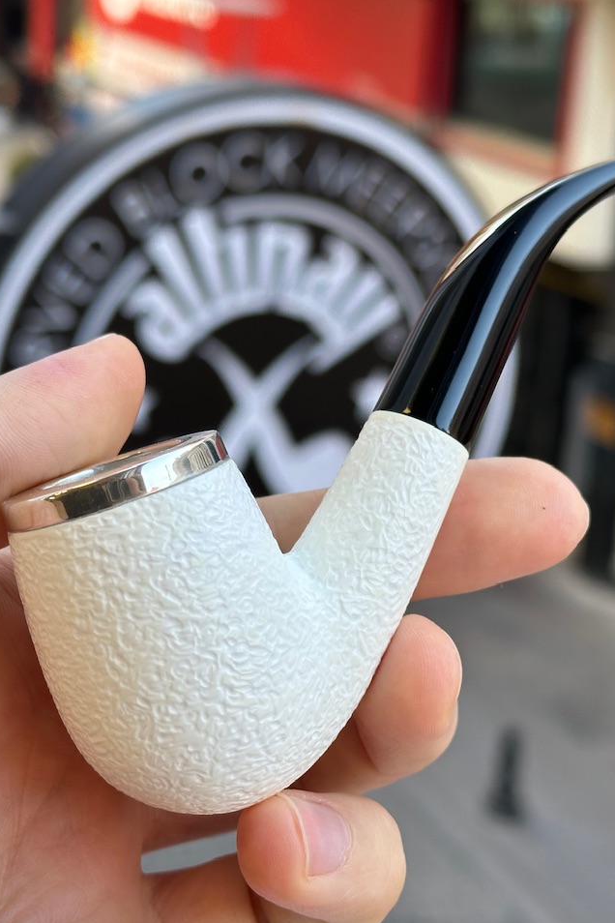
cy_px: 462
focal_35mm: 67
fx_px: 1717
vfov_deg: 30.1
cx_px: 360
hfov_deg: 20.3
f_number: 1.78
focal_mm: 6.86
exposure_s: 1/209
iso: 64
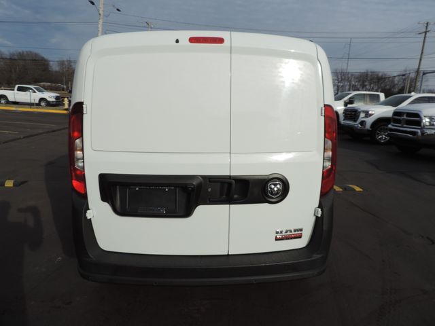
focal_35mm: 24
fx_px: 302
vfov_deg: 56.8
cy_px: 163
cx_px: 218
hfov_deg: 71.6
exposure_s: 1/1600
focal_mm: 4.3
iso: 80
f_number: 3.3
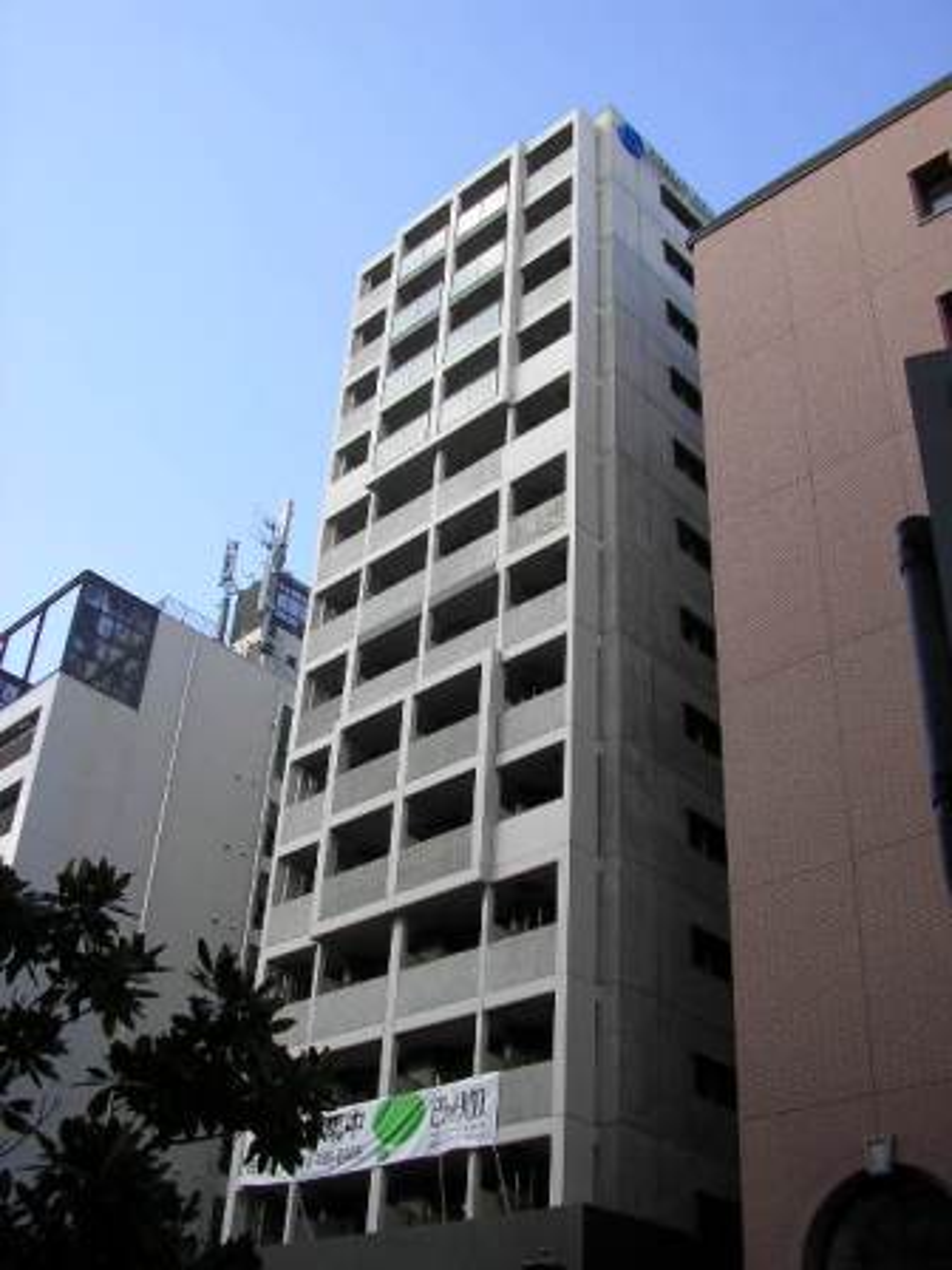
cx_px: 476
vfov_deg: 49.0
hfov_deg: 37.7
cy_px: 635
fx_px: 1393
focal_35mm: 38
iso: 50
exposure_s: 1/241
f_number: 4.1
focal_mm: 5.8
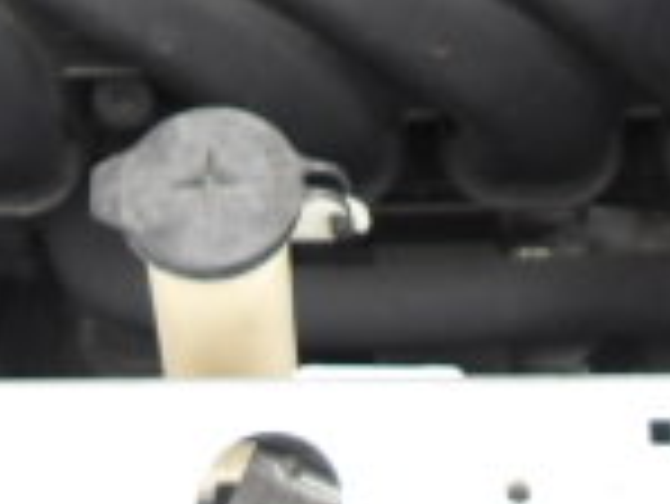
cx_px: 409
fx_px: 2247
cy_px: -472
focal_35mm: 116
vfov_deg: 11.6
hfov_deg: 16.9
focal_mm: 4.9
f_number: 3
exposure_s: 1/60
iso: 104
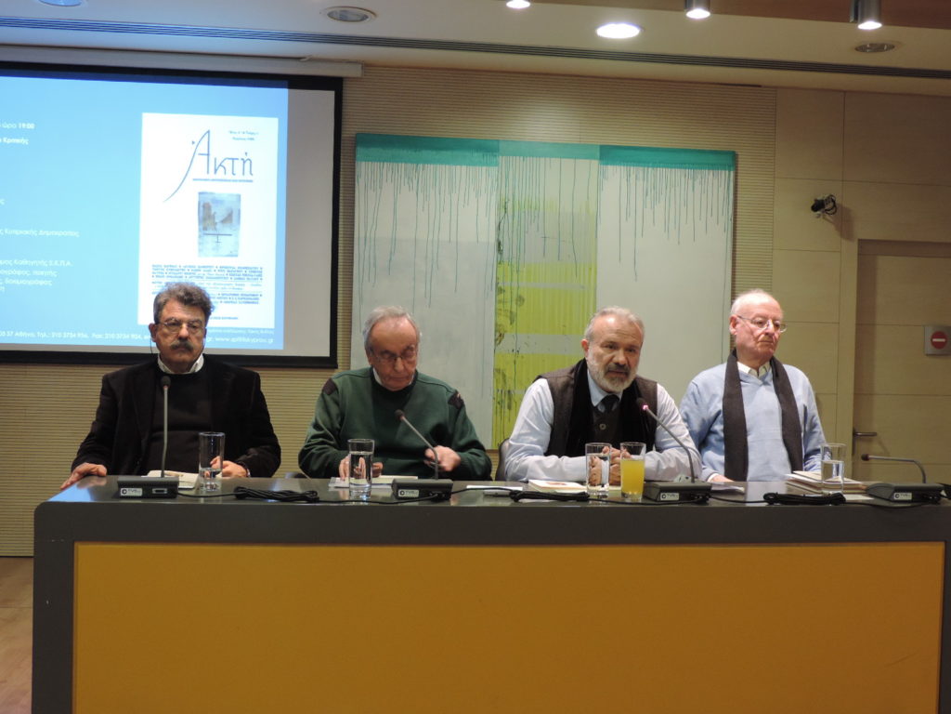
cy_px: 357
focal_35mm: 43
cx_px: 476
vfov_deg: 33.6
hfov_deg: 43.9
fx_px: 1181
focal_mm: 7.6
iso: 400
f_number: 3.4
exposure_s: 1/25
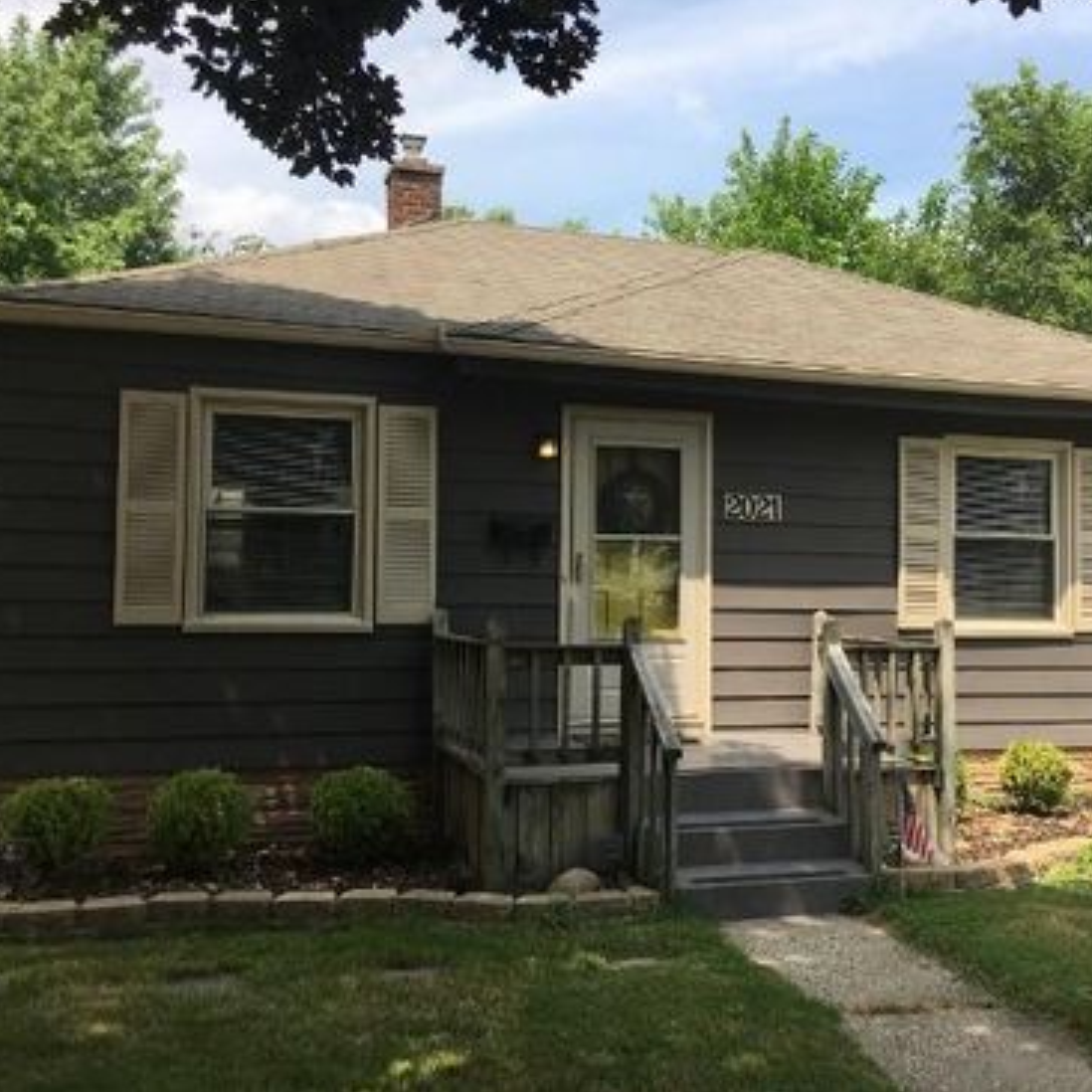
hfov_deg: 47.1
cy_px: 542
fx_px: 1249
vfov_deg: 47.2
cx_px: 630
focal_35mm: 35
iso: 25
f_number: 2.2
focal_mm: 4.15
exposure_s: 1/1054
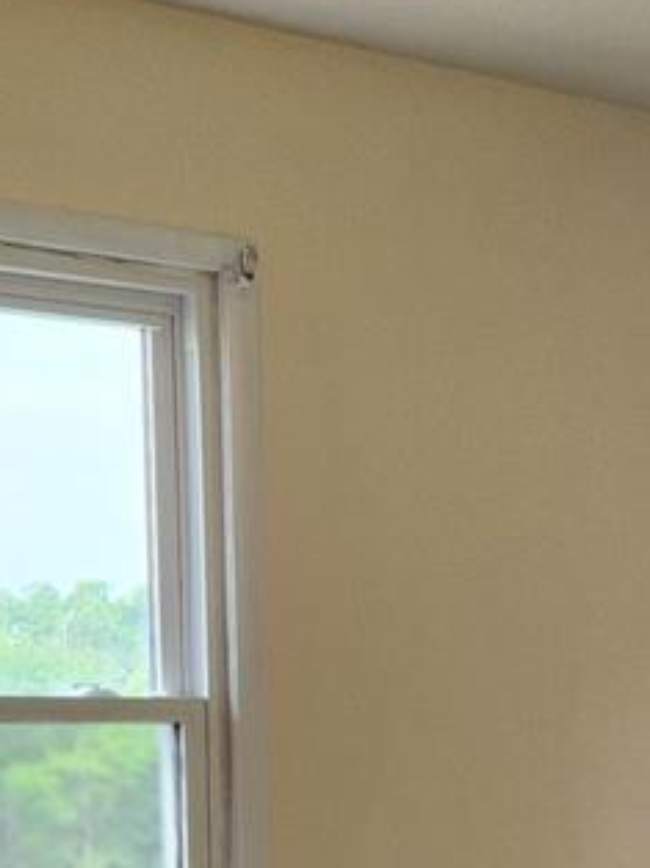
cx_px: 925
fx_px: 2758
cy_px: 885
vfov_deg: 17.4
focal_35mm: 110
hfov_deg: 12.8
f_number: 1.8
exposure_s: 1/120
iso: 125
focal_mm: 5.4
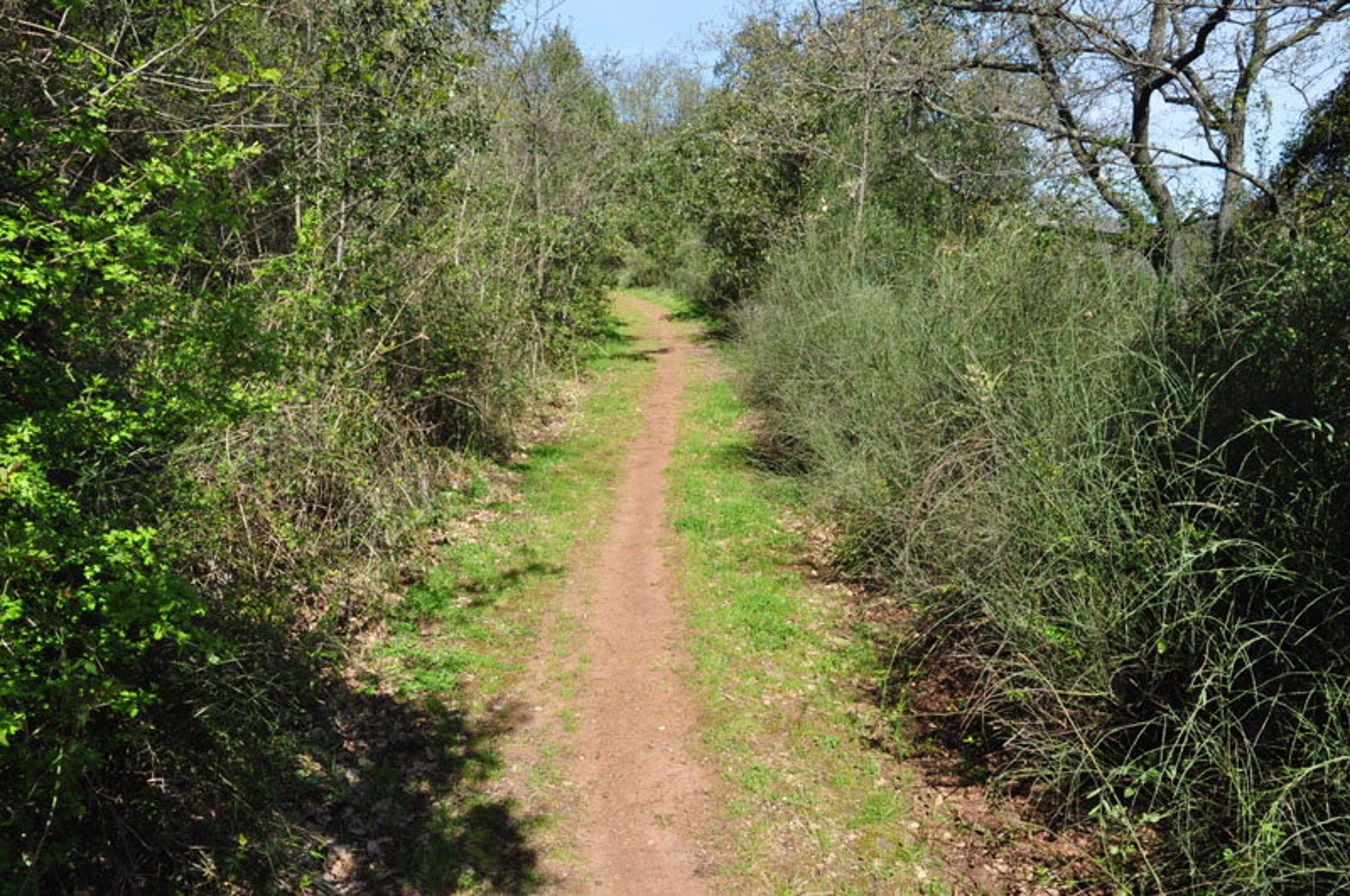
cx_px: 675
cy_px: 448
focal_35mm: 27
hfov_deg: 67.5
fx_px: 1011
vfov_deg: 47.8
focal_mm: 18
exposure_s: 1/100
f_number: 16
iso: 400
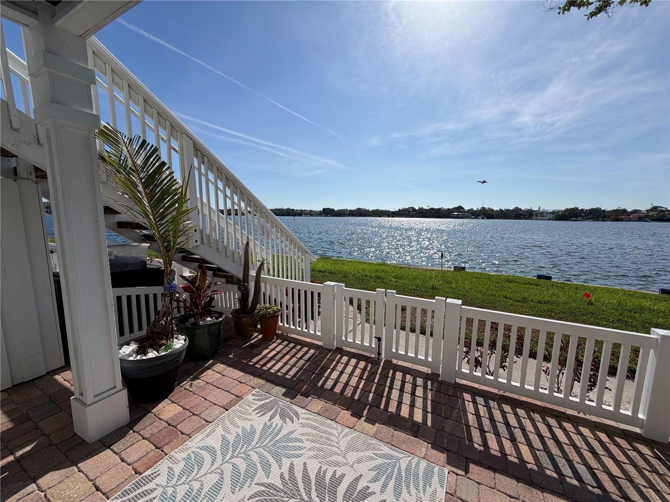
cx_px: 335
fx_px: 271
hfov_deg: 102.1
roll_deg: +0.4
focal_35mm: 14
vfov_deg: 85.7
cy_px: 251
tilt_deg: -7.7
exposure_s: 1/1698
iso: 20
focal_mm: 2.22
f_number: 2.2
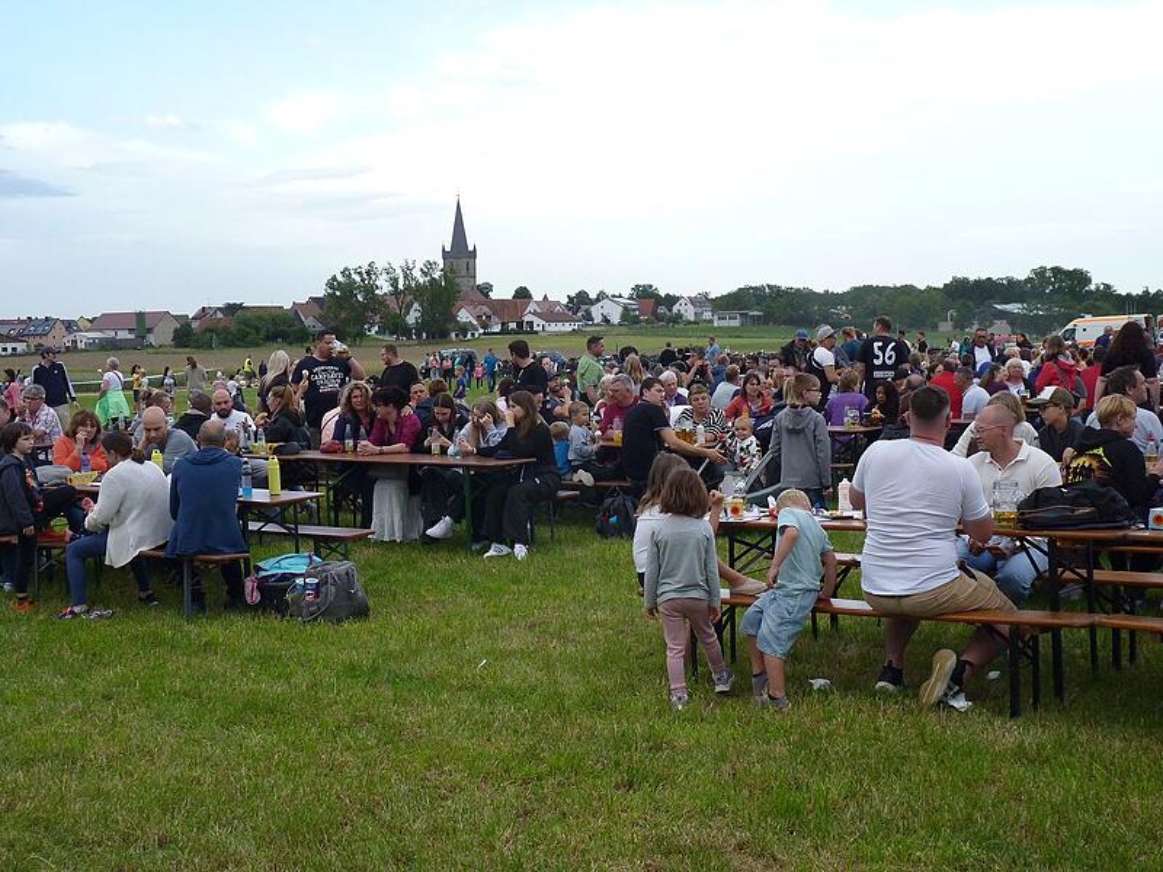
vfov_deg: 29.7
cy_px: 436
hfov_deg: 38.9
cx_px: 582
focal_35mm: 49
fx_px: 1646
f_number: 3.2
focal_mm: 8.7
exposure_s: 1/500
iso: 200
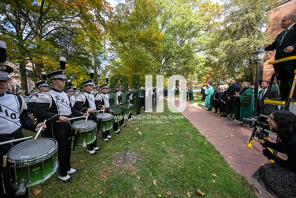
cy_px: 99
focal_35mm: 14
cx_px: 148
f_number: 4
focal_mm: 14
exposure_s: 1/8000
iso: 6400
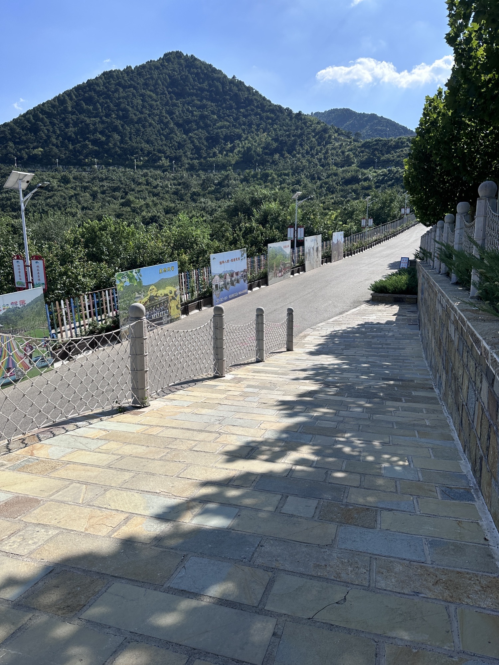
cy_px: 332
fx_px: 461
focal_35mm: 24
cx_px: 250
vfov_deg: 71.6
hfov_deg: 56.8
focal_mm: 6.86
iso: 80
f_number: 1.78
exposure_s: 1/5263
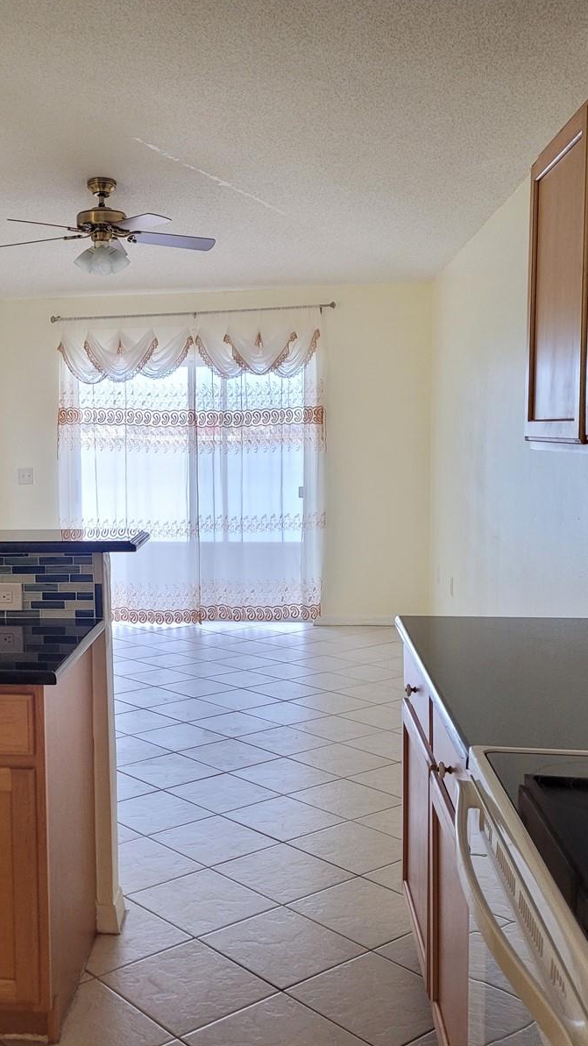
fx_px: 1053
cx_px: 131
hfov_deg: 30.5
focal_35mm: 38
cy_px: 522
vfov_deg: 52.8
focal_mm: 5.4
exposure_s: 1/119
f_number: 1.8
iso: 200
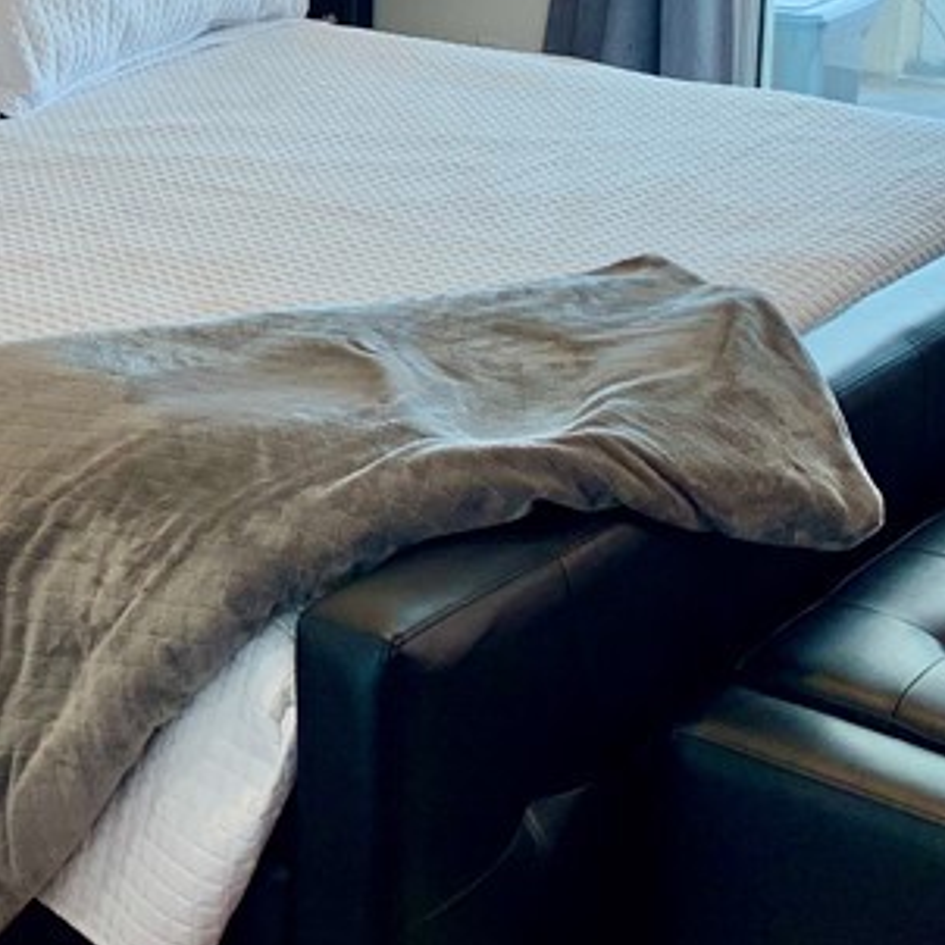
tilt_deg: -13.2
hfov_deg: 21.6
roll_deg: -0.1
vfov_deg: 21.7
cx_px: 47
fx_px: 2409
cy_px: 94
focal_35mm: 78
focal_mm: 4.25
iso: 50
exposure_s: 1/60
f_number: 1.8
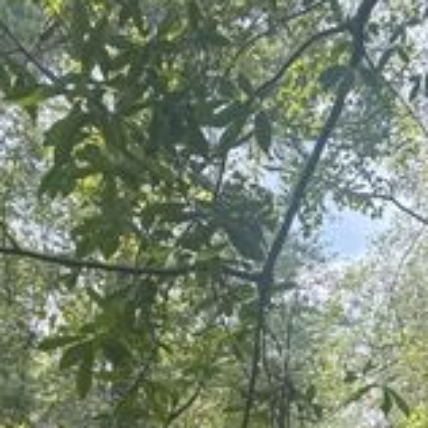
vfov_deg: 27.4
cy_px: 580
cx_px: 409
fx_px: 699
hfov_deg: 31.9
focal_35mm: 50
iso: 40
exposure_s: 1/135
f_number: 2.2
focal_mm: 2.22
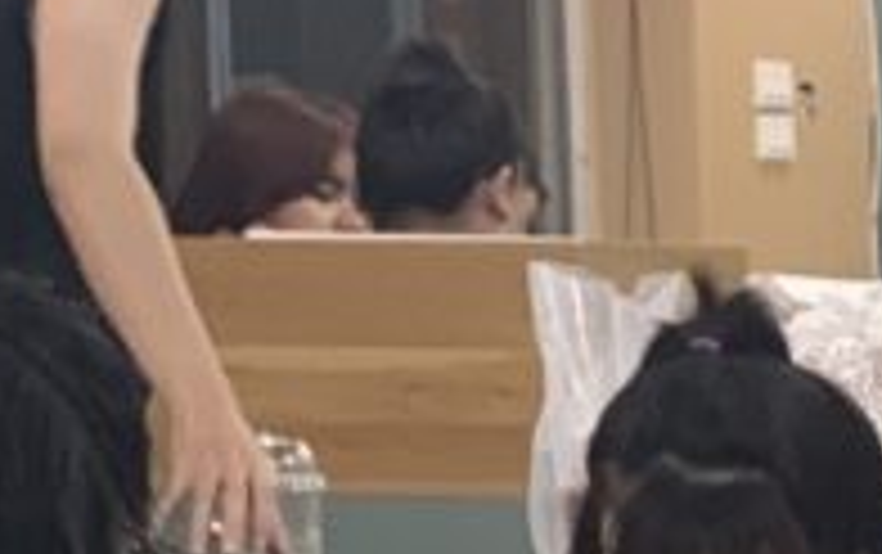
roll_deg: -1.2
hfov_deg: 7.2
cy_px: 1635
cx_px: 1760
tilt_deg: -12.1
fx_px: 6762
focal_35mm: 281
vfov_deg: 4.5
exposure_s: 1/50
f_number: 2.4
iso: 100
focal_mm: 6
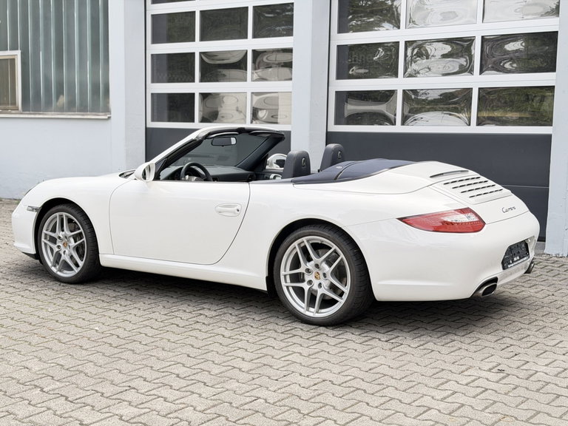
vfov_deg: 30.3
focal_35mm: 48
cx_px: 284
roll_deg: -1.0
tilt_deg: -5.8
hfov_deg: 39.7
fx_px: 788
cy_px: 213
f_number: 1.78
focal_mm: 6.76
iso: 64
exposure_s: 1/176
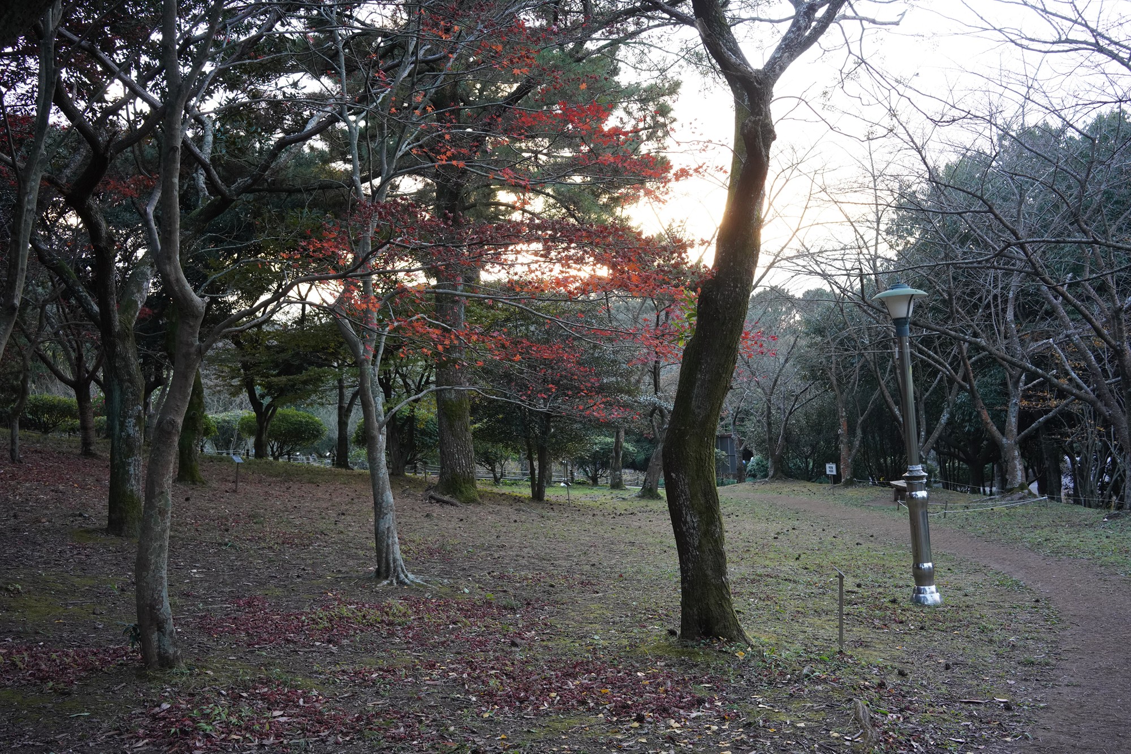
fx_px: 1100
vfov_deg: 37.9
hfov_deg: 54.4
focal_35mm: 35
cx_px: 566
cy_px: 377
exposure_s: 1/100
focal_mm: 35
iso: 1600
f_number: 7.1
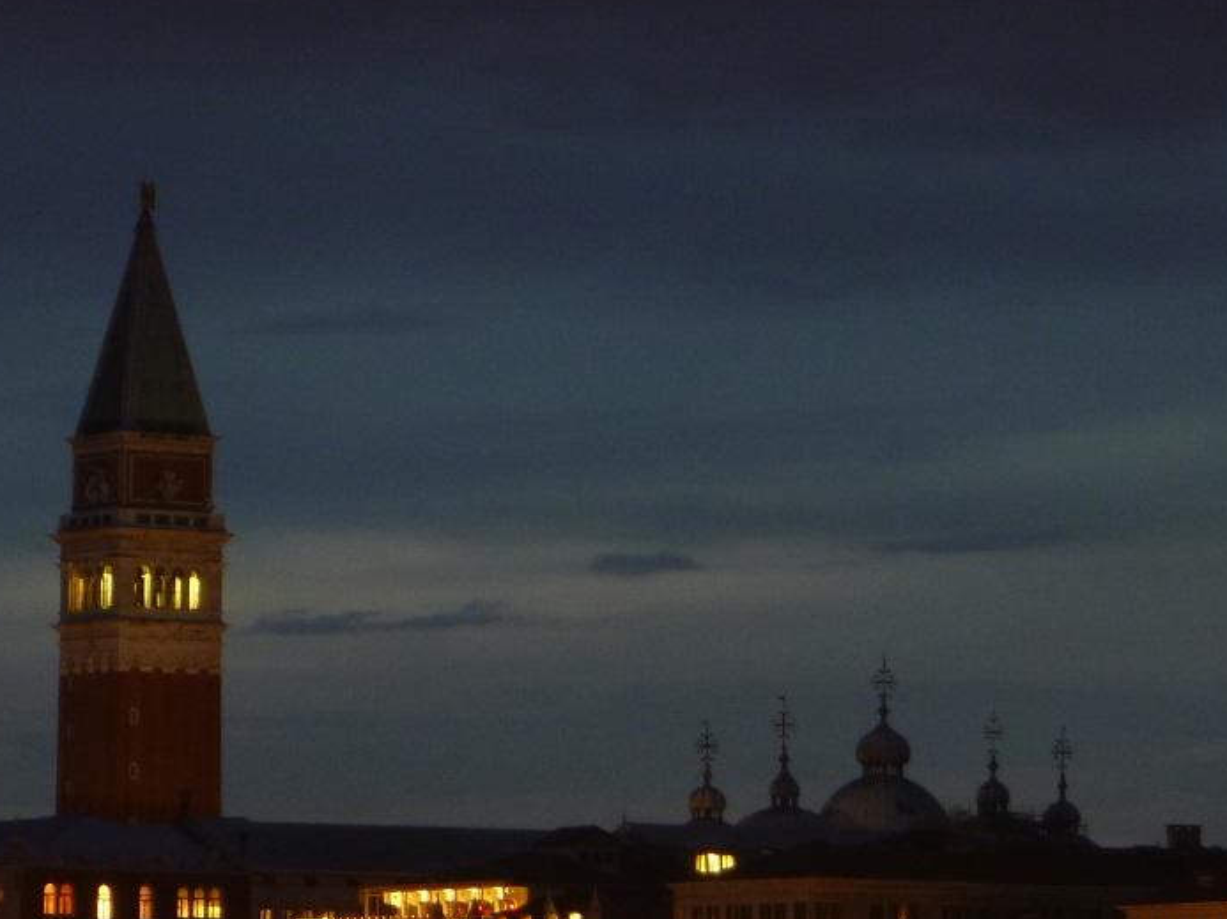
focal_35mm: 231
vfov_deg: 6.4
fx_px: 8184
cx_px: 145
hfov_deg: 8.5
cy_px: 671
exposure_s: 8
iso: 100
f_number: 5.7
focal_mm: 18
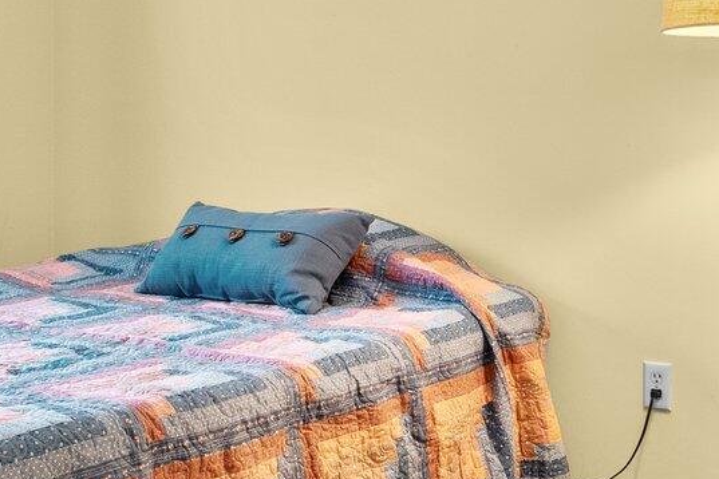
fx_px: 1218
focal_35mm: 61
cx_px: 400
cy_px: 114
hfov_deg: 32.9
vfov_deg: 22.0
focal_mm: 16
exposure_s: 1/2
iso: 400
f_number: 8
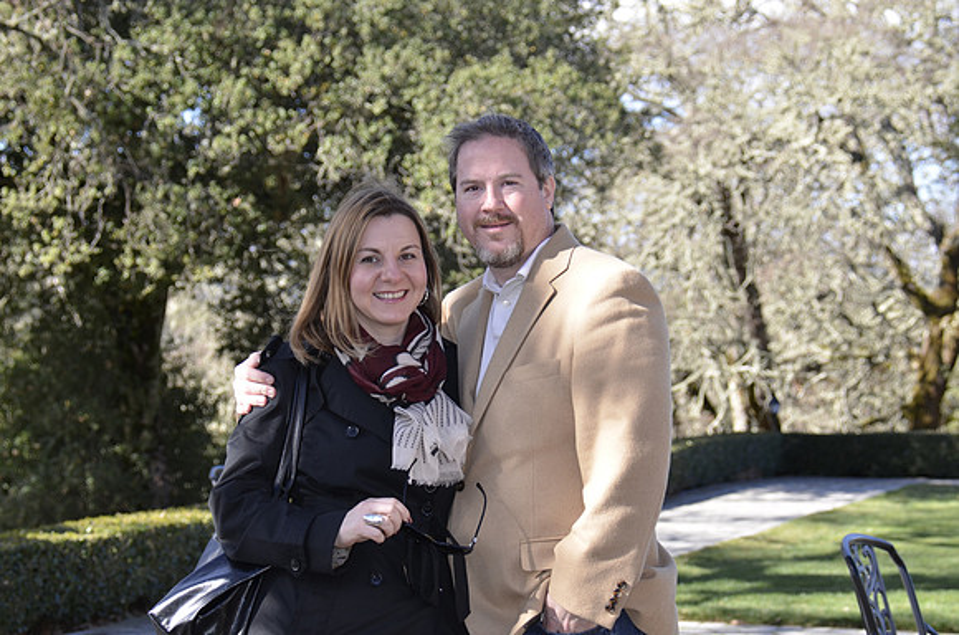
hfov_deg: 20.1
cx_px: 480
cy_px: 318
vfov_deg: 13.4
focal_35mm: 102
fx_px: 2711
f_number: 5.6
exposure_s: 1/250
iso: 200
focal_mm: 68
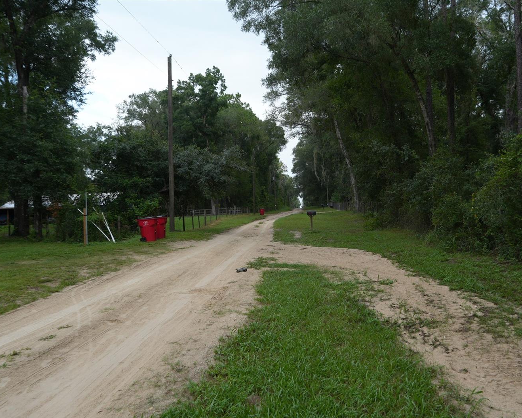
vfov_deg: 44.2
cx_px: 312
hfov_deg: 53.4
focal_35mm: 33
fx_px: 514
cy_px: 210
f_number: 5
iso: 160
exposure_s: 1/125
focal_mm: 19.5
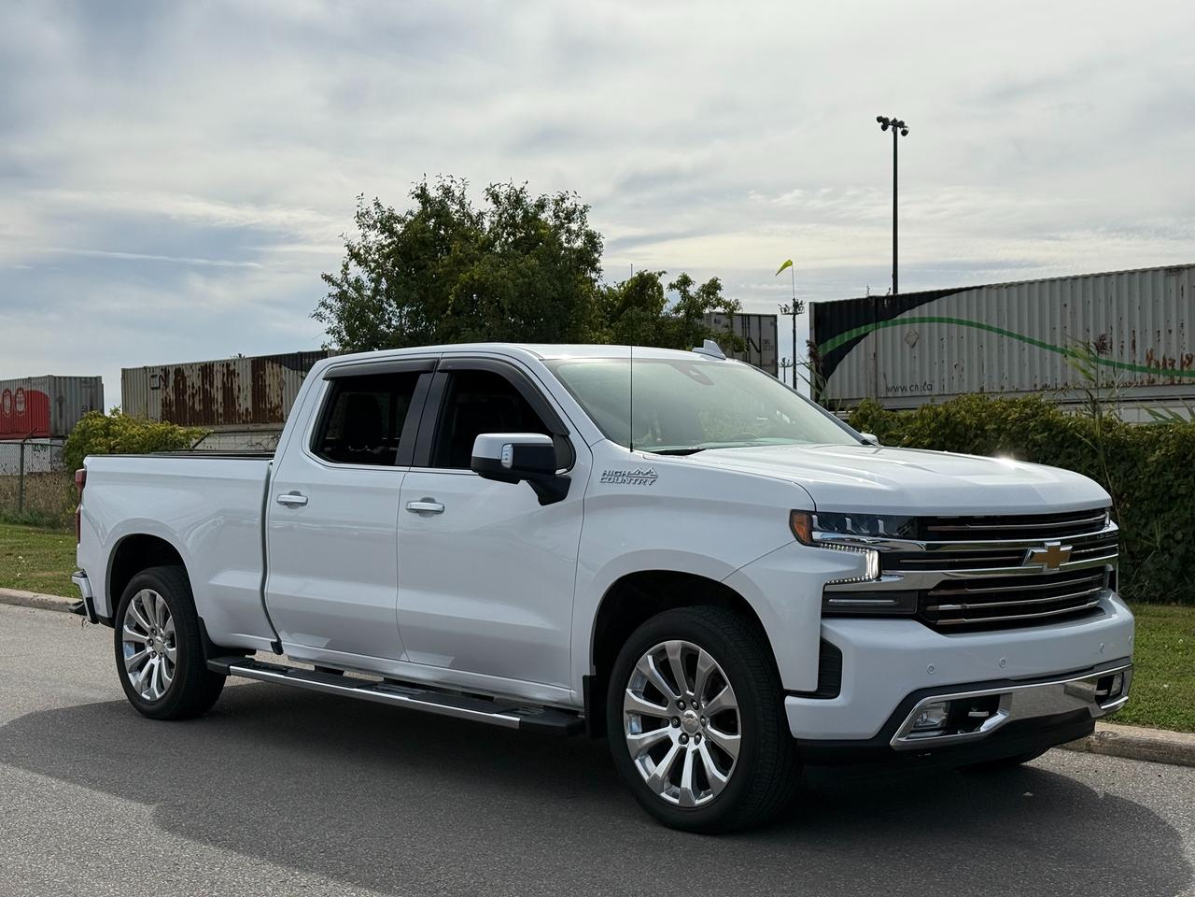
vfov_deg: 30.3
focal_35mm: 48
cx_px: 598
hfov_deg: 39.7
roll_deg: +0.0
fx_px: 1657
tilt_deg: +0.4
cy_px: 448
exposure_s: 1/11364
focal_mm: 6.76
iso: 64
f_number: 1.78
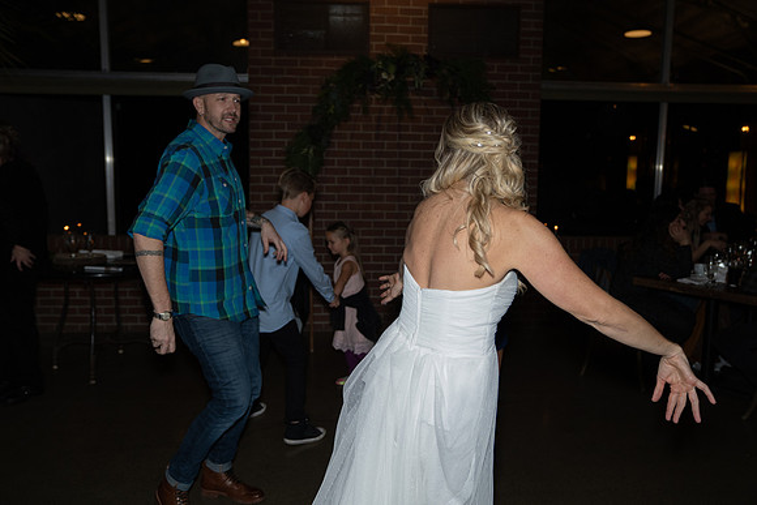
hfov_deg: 61.9
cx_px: 378
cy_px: 252
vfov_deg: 43.6
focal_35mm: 30
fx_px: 631
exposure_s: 1/250
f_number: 2.8
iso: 2500
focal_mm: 30
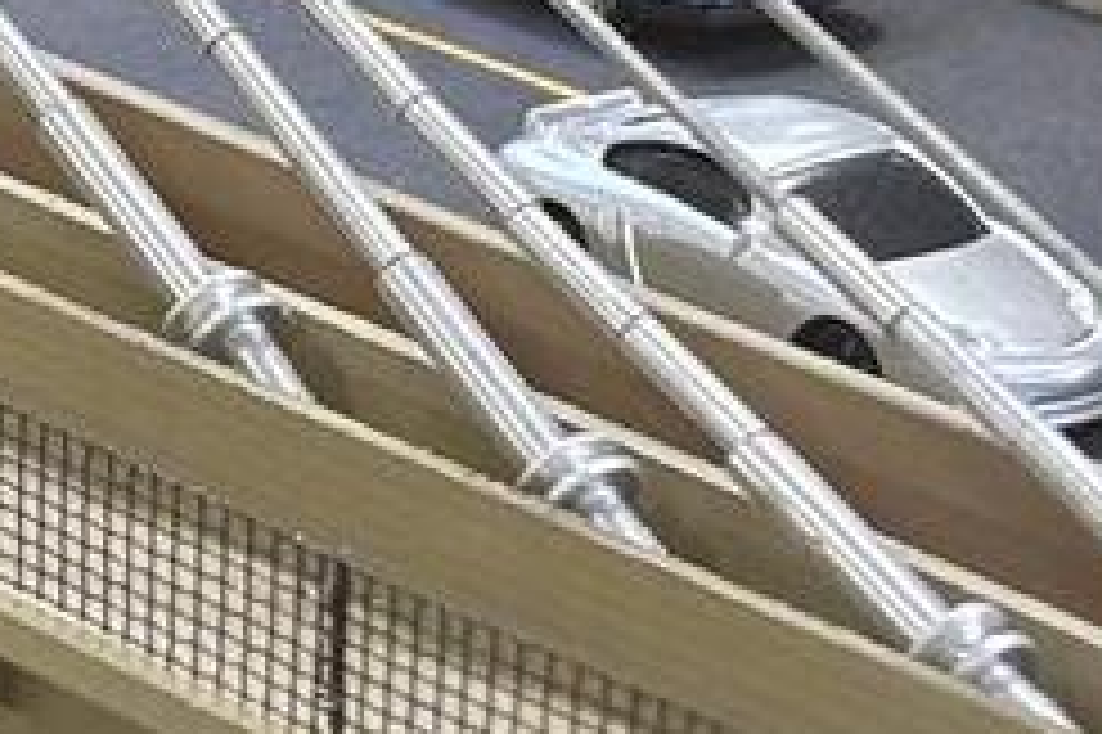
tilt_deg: -18.9
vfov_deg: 5.2
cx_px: -526
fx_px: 8106
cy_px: 347
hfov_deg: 7.6
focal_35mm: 265
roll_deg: +0.4
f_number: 1.6
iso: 125
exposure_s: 1/40
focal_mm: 5.96
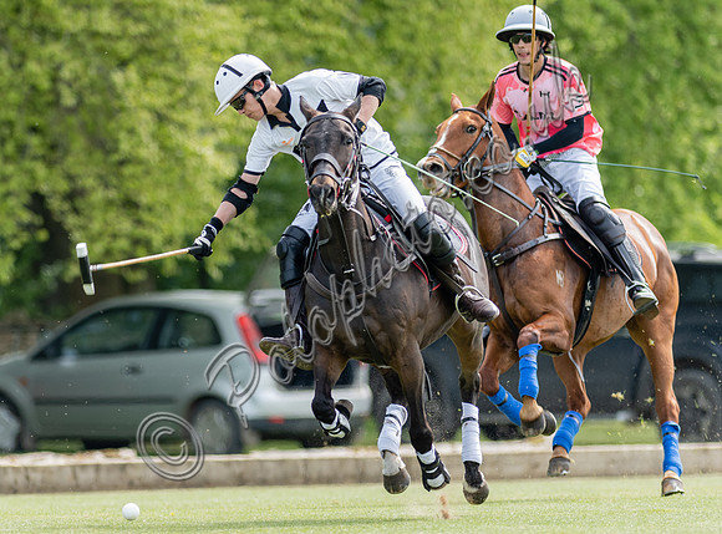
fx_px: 12105
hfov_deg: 3.4
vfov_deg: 2.5
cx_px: 256
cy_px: 305
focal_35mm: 583
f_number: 2.8
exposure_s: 1/1600
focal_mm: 300
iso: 320
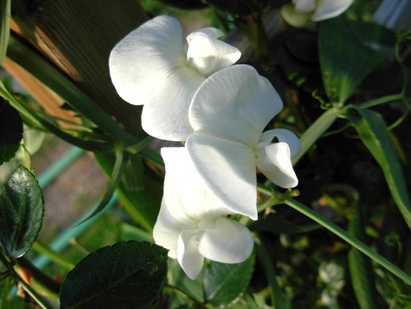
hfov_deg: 49.0
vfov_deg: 37.7
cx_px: 206
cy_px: 154
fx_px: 451
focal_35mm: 38
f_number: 2.9
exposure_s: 1/249
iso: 79
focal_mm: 6.3
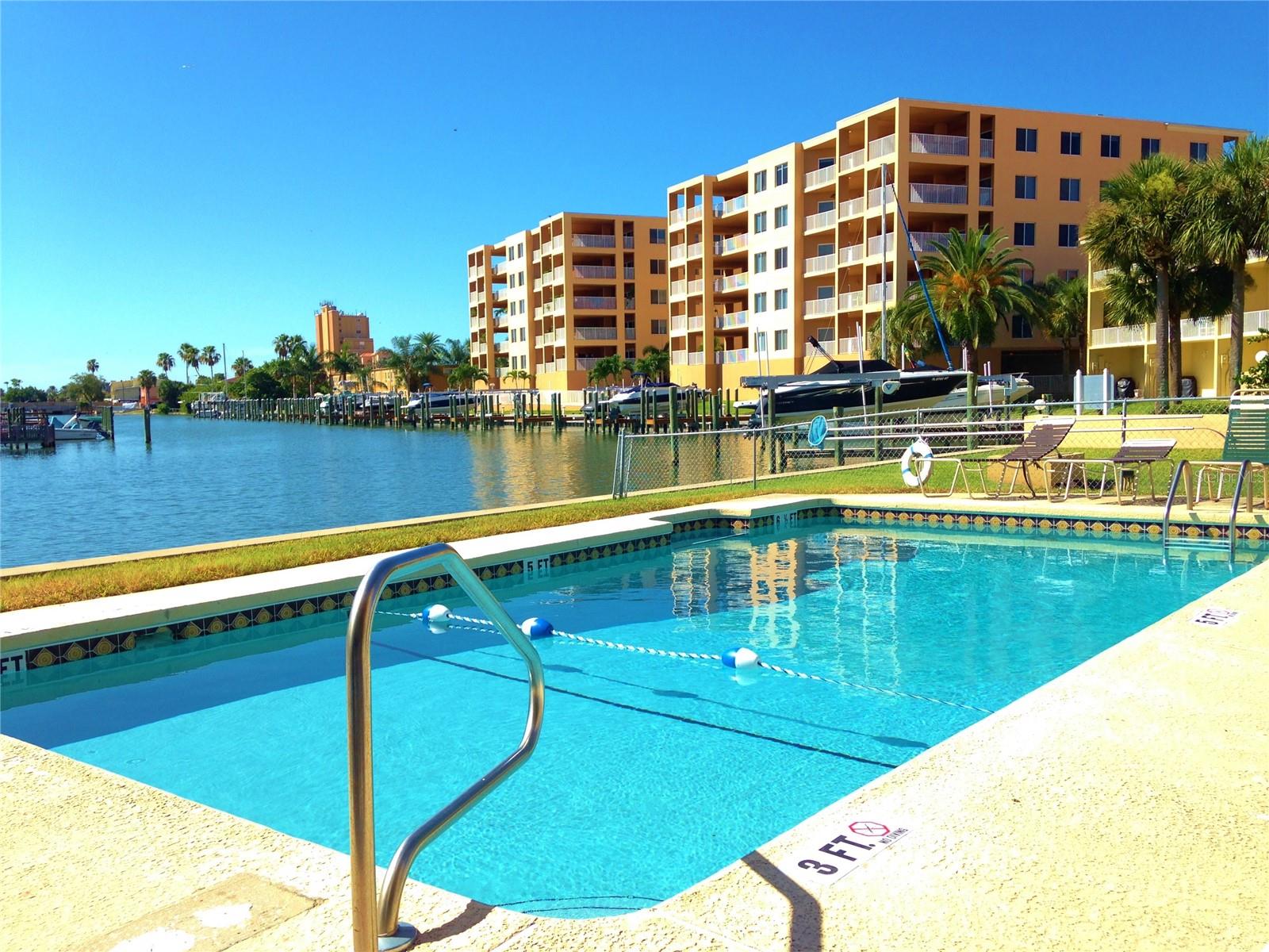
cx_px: 634
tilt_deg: -5.0
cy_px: 476
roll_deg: +0.4
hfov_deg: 55.4
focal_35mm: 33
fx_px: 1210
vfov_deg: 42.9
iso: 50
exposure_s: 1/985
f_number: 2.4
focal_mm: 4.12
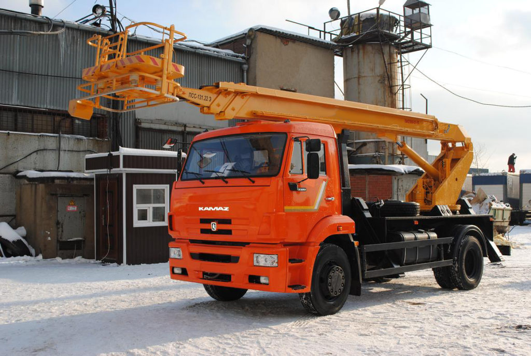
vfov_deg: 30.9
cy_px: 178
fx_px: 643
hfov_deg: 44.9
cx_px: 266
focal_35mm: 44
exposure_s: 1/200
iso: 100
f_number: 9
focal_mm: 29
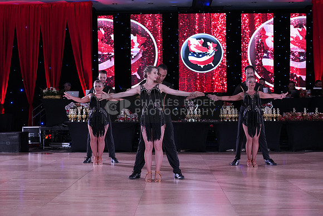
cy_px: 108
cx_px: 162
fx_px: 494
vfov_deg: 24.6
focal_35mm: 55
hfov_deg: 36.2
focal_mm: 55
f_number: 5
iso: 2500
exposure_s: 1/250
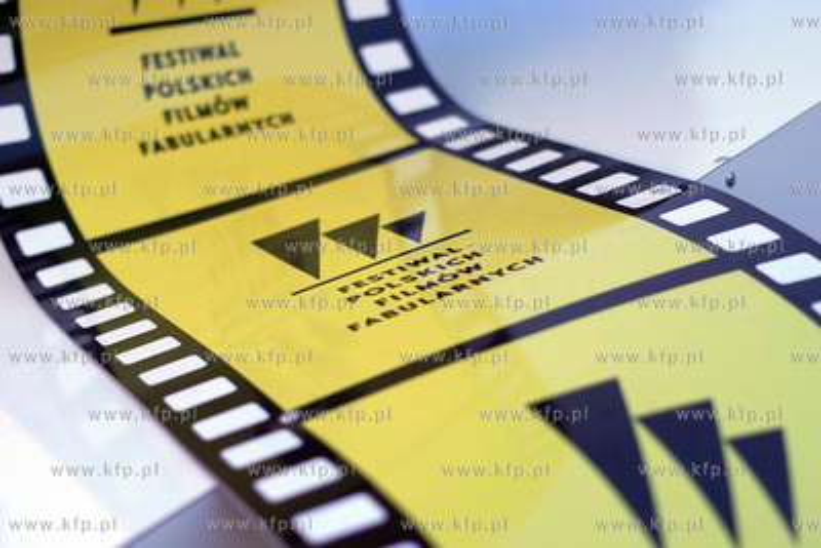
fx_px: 1711
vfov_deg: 18.2
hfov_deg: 27.0
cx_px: 410
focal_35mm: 75
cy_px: 274
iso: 640
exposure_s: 1/60
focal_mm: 50
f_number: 2.2
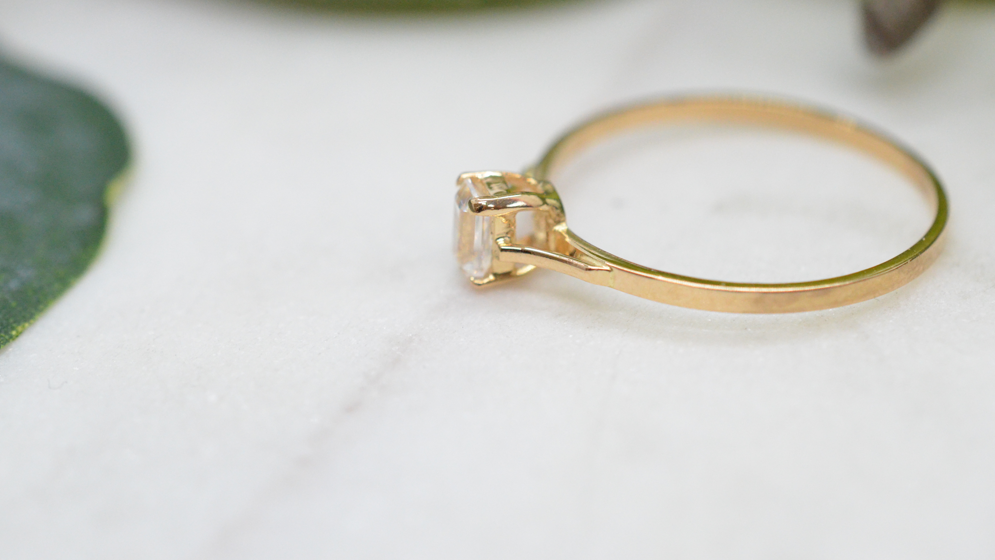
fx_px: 1847
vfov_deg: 17.2
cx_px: 542
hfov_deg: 30.1
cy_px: 222
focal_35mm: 70
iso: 4000
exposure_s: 1/1000
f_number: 6.3
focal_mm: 40
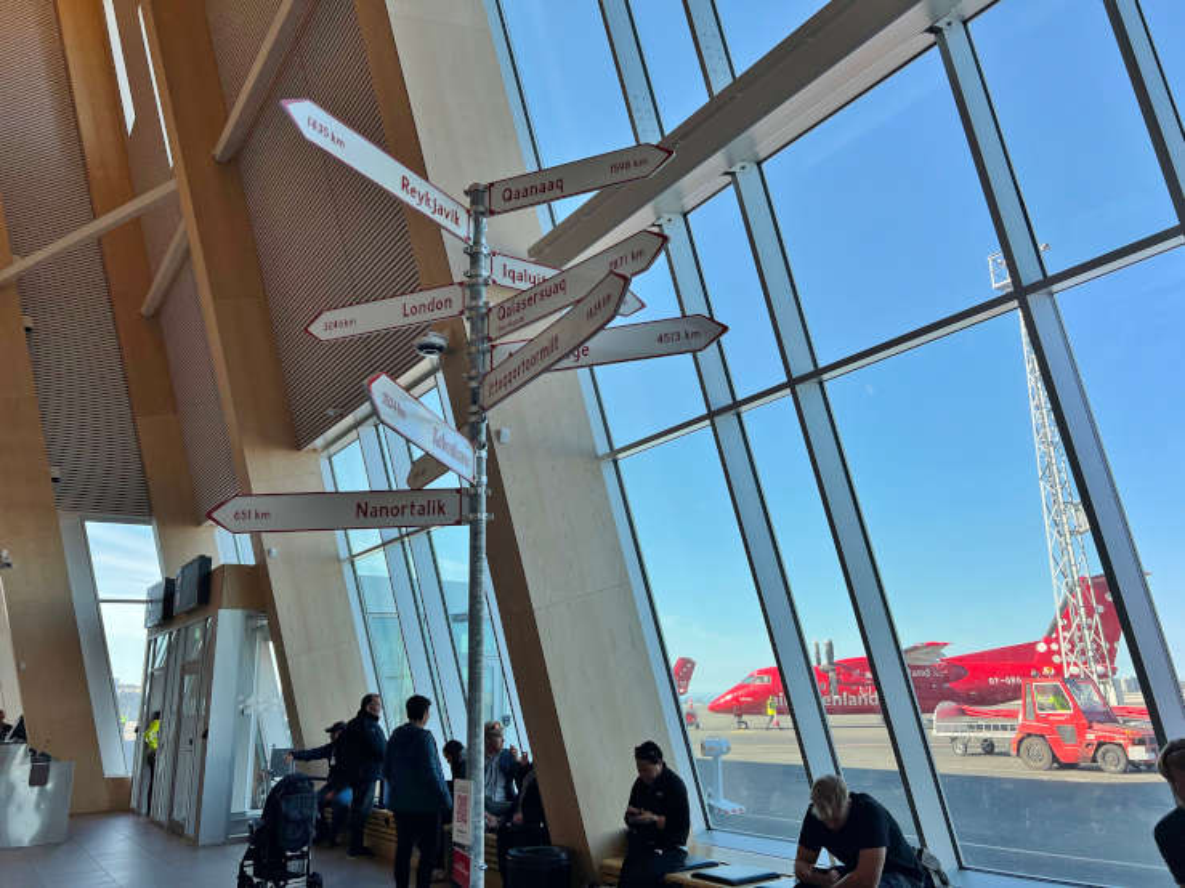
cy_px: 444
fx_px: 890
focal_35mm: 26
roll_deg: +1.3
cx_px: 592
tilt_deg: +15.1
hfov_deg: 67.3
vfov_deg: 53.0
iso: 50
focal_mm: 5.7
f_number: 1.5
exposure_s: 1/1089
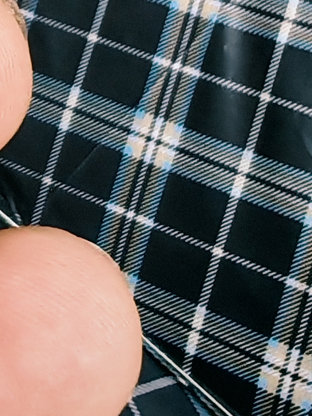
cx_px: -193
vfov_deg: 18.2
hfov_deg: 13.7
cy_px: -131
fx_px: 1202
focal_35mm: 100
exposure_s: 1/100
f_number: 2.2
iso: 52
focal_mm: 1.96
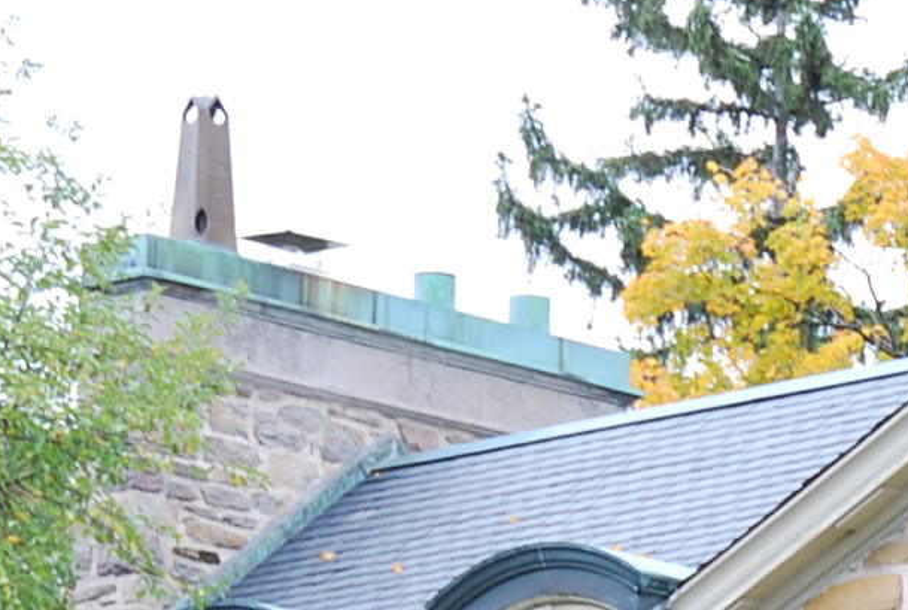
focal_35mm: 271
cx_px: 1285
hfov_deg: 7.5
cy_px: 1392
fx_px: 6850
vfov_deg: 5.0
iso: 200
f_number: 4.5
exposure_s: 1/80
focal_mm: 38
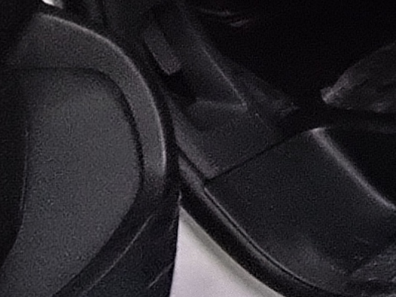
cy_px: -158
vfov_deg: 14.1
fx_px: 1121
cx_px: 1065
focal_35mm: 98
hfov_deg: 12.7
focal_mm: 1.65
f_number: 2.2
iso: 500
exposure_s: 1/28.1
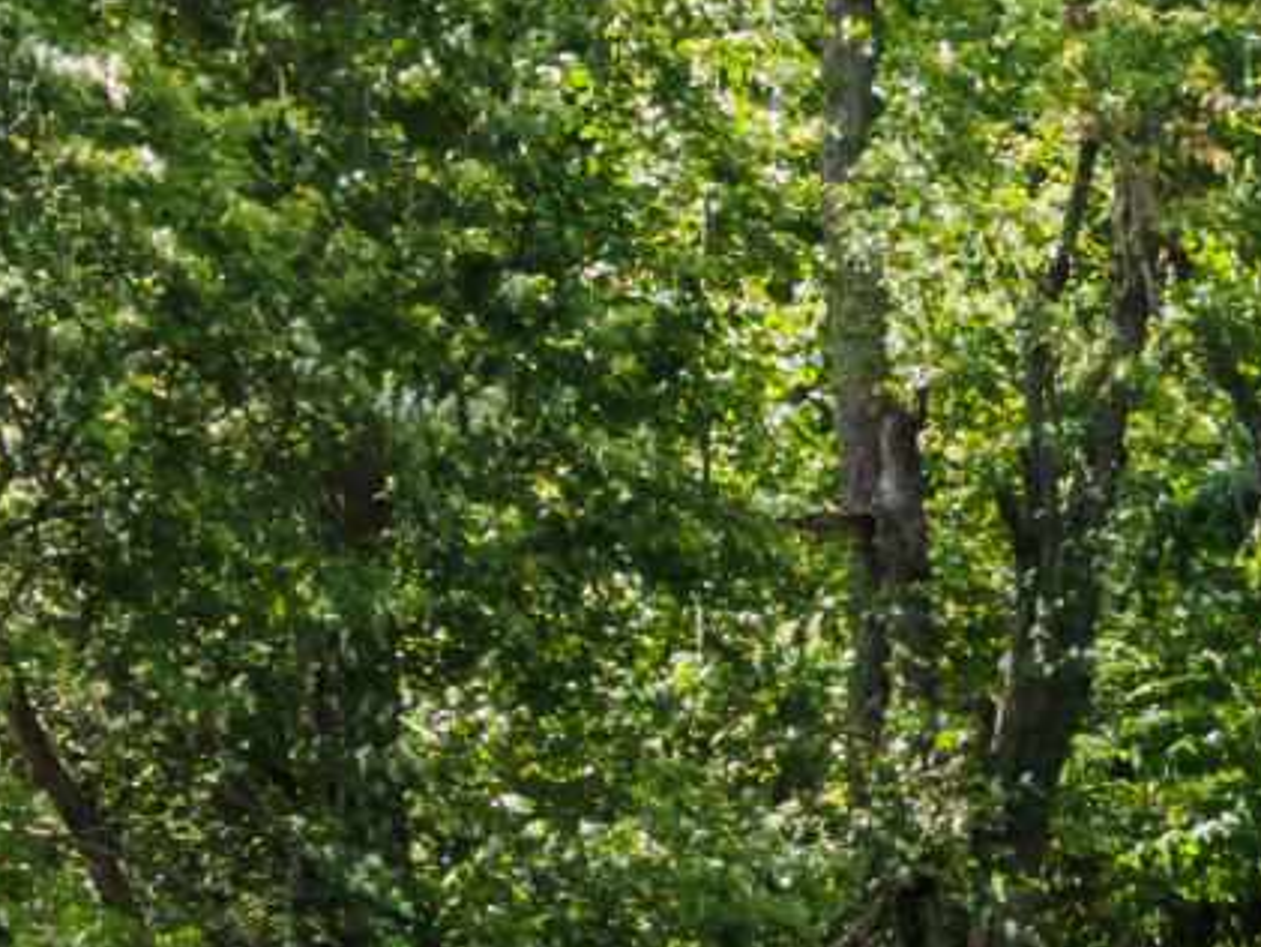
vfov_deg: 8.7
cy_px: 821
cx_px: 2202
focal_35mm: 171
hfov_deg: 10.9
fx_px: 6231
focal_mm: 4.5
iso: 100
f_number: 2.8
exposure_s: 1/320
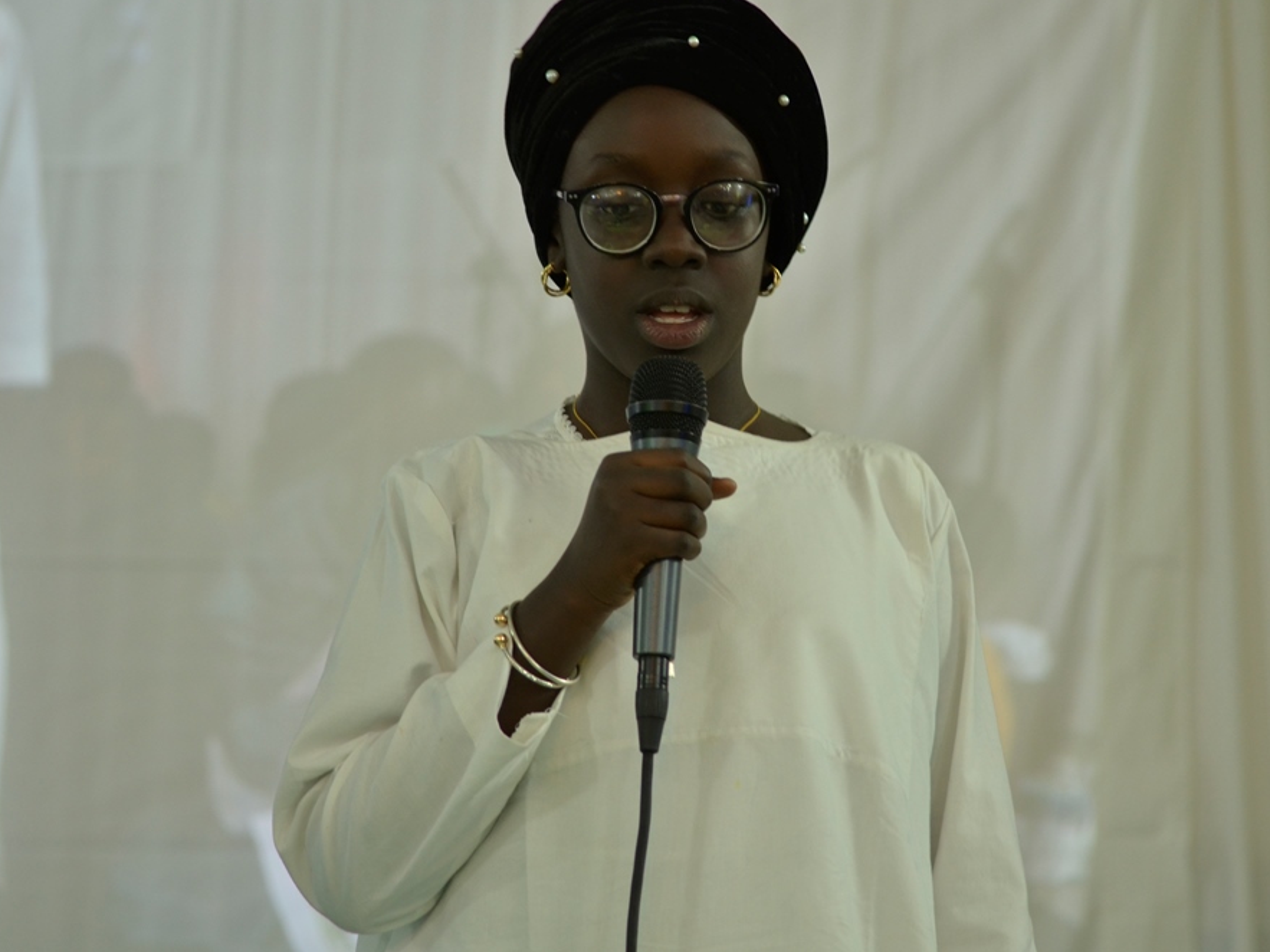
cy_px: 467
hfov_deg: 12.5
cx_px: 726
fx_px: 5816
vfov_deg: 9.4
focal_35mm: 159
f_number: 4
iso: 640
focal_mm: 95
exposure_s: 1/50
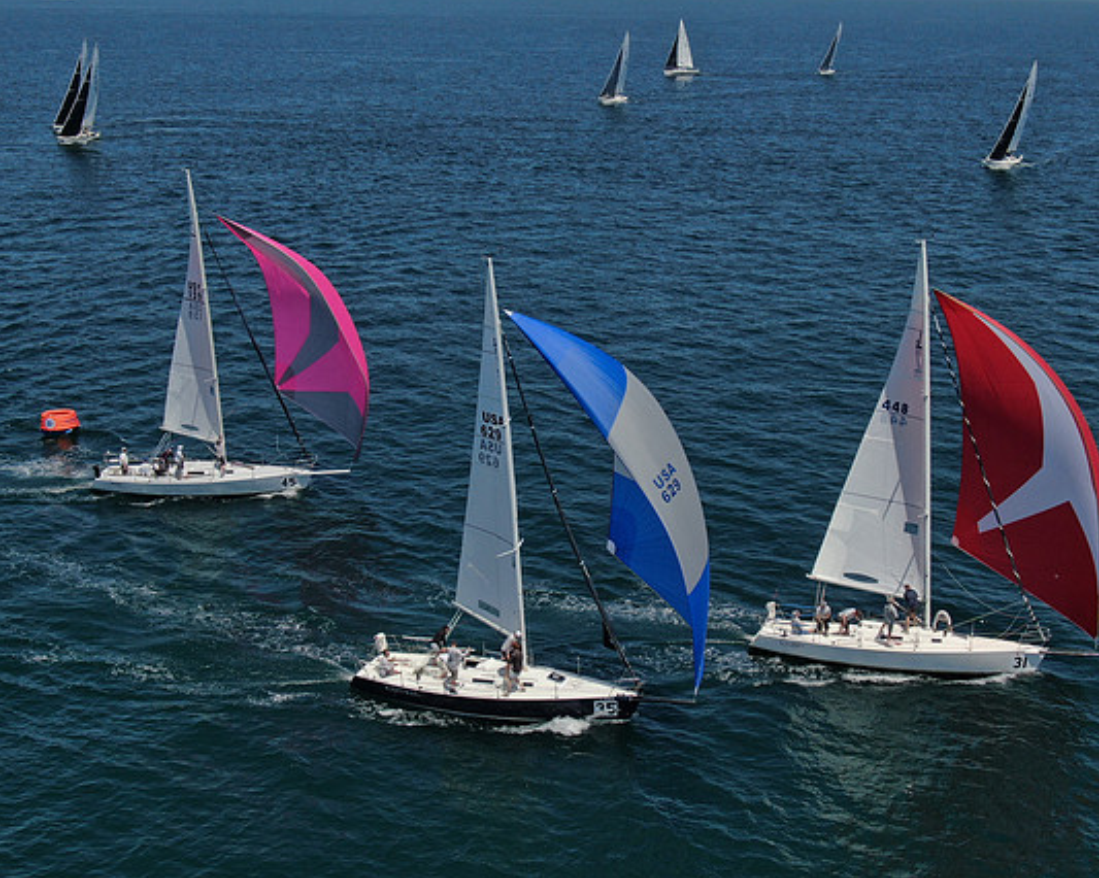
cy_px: 436
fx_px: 1658
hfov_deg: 36.7
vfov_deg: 29.7
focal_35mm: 51
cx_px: 565
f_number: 3.8
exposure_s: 1/1600
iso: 100
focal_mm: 8.6
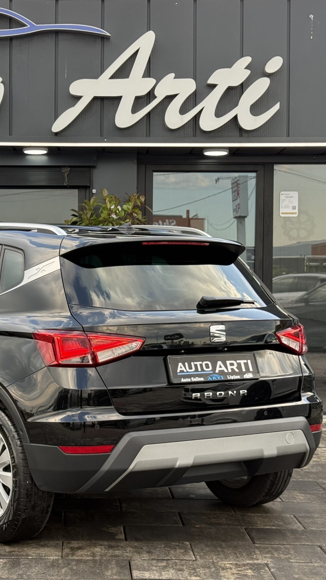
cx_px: 48
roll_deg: +0.0
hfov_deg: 17.0
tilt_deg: +0.4
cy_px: 290
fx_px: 1075
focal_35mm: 70
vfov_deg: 30.1
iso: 64
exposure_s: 1/392
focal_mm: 6.76
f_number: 1.78
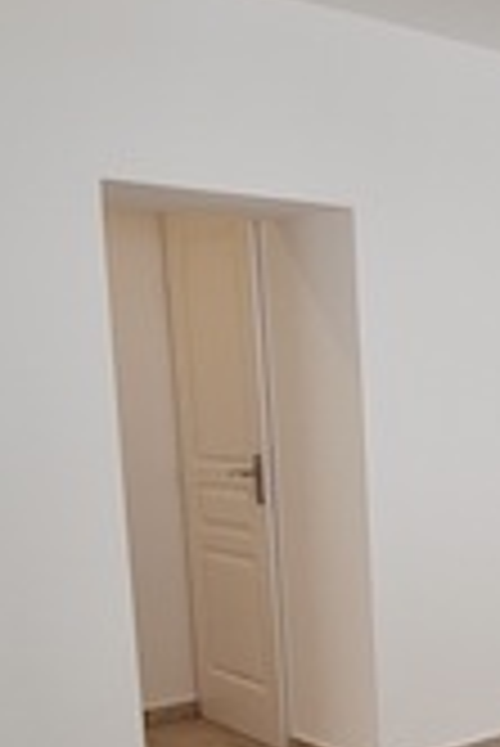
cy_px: 544
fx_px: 1081
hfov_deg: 22.3
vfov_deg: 37.4
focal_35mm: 52
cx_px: 712
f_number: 2.2
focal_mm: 2.2
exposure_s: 1/50
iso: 64
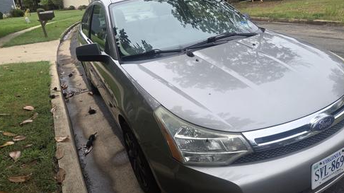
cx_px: 170
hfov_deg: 71.9
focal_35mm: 26
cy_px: 98
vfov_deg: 44.3
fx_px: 237
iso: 80
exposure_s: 1/563
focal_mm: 5.4
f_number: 1.8
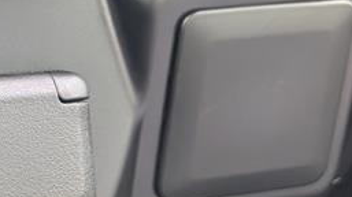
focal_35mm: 133
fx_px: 1240
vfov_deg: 9.1
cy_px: 146
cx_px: -34
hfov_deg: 15.7
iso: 617
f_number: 1.68
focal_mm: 6.9
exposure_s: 1/75.2
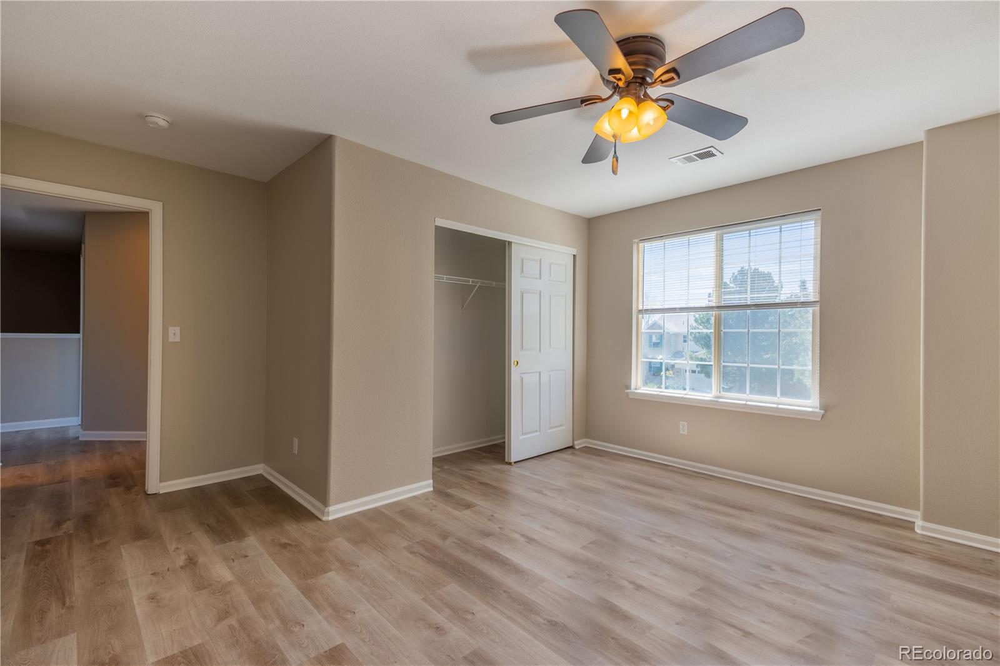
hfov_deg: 96.7
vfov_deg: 73.7
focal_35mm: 16
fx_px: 444
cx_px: 500
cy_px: 333
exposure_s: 1/250
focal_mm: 16
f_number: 8
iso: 64
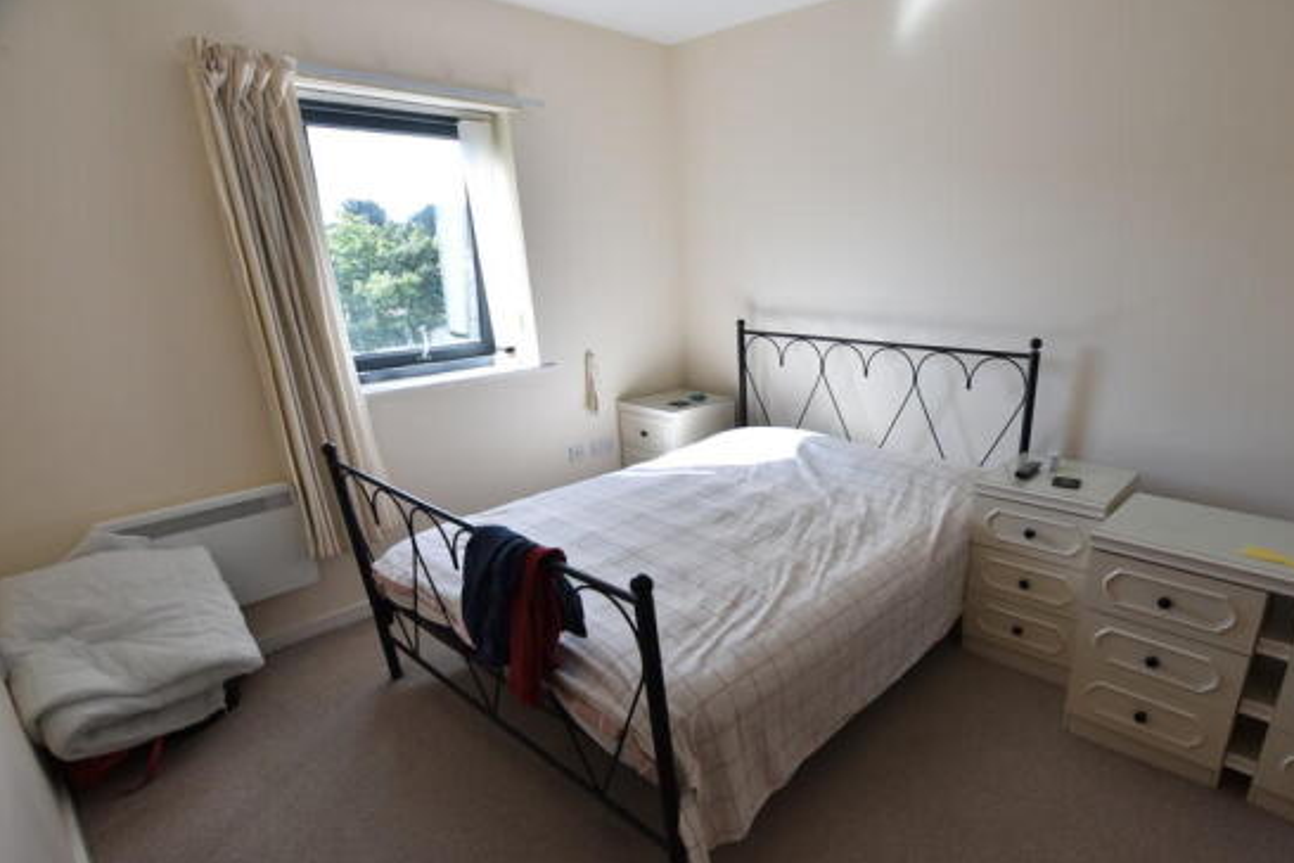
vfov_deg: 66.8
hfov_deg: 88.9
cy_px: 511
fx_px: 647
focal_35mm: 18
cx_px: 771
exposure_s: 1/80
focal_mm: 10
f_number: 4.5
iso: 100
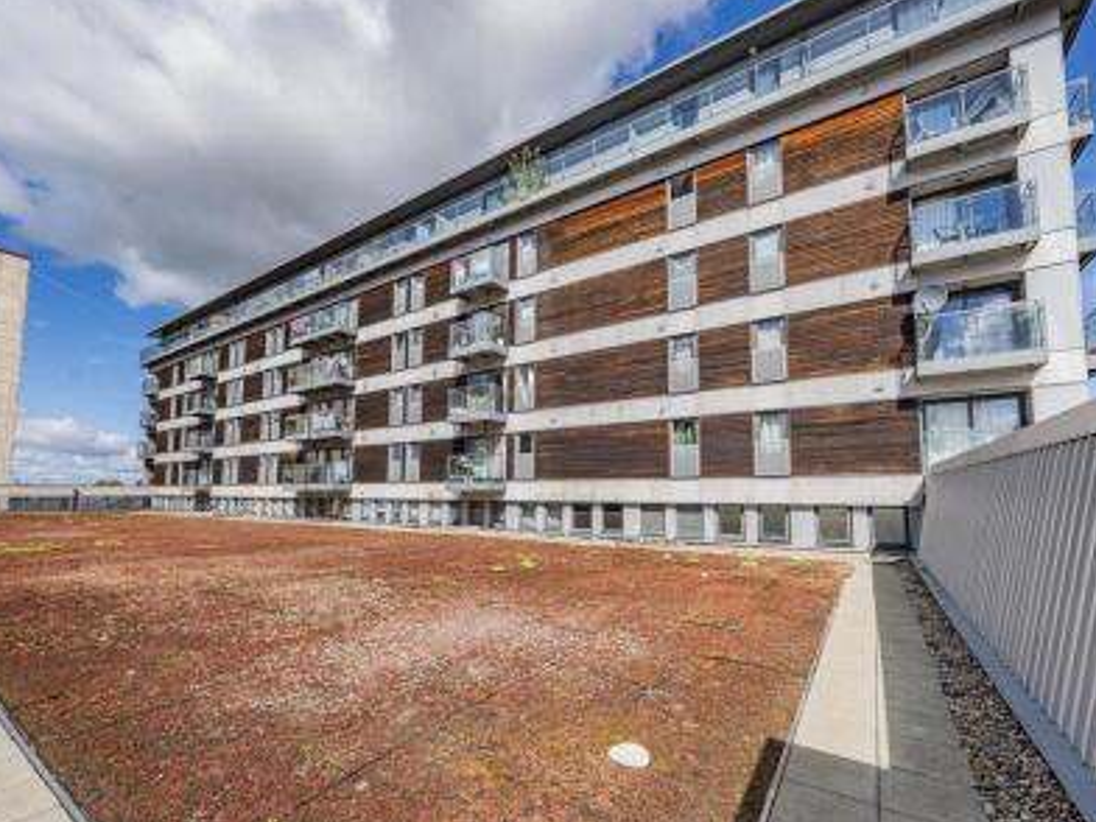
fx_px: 443
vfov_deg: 85.6
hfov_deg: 102.0
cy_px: 426
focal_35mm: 14
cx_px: 559
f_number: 9
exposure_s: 1/1000
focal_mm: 12
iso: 320
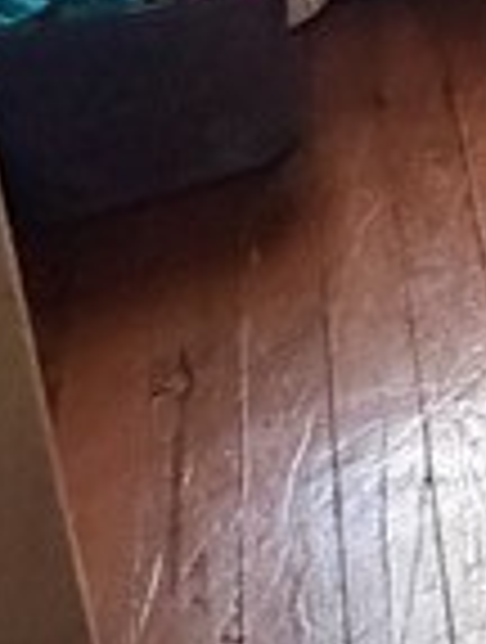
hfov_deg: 10.4
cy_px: -500
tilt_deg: -13.0
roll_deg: -1.4
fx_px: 1864
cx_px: 1485
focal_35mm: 100
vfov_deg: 16.5
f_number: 2.2
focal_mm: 2.22
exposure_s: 1/60
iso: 1250
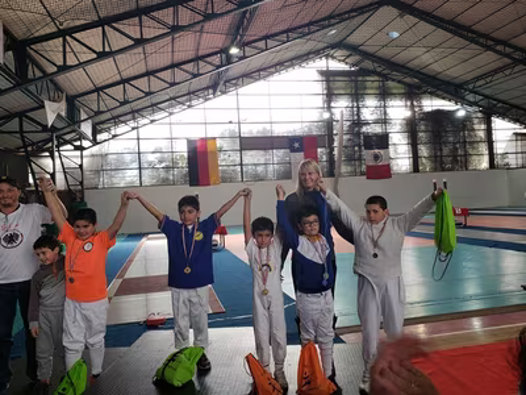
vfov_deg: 53.1
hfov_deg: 67.3
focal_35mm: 26
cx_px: 263
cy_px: 198
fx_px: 395
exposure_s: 1/50
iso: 50
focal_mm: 4.3
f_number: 2.4
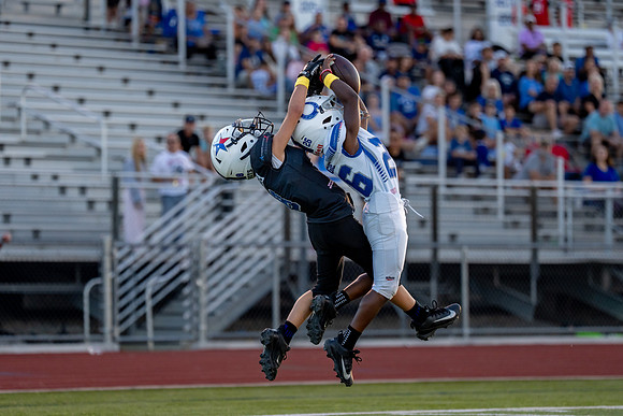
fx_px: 3586
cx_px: 280
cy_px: 235
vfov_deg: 6.6
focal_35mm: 207
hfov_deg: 9.9
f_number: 2.8
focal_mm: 154
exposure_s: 1/1250
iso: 640
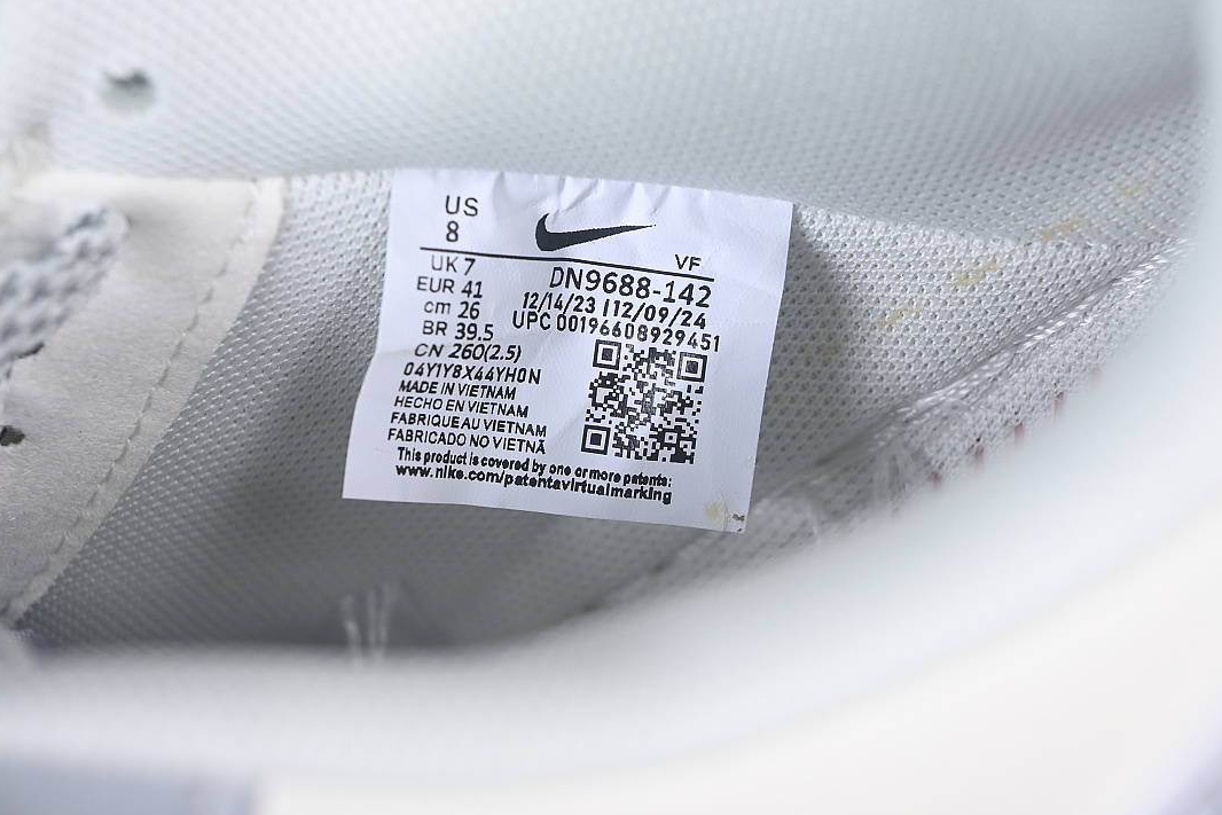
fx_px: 2580
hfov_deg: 26.6
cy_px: 409
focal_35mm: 76
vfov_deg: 18.0
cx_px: 606
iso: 160
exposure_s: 1/80
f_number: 7.1
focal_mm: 50
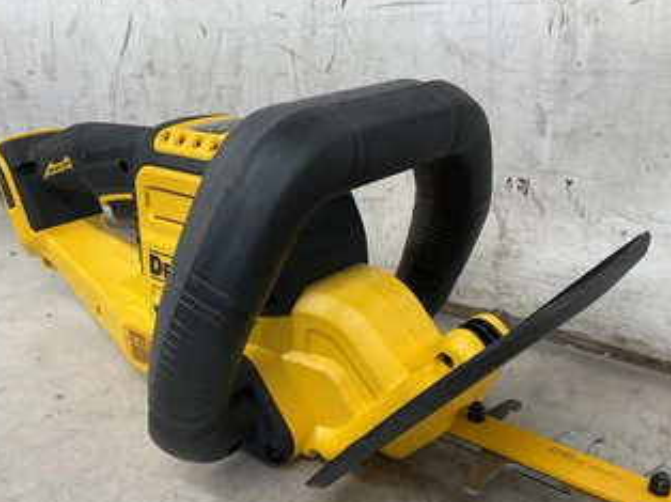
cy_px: 291
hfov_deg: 50.1
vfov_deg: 38.5
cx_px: 297
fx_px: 717
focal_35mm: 37
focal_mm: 3
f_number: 1.8
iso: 50
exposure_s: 1/120
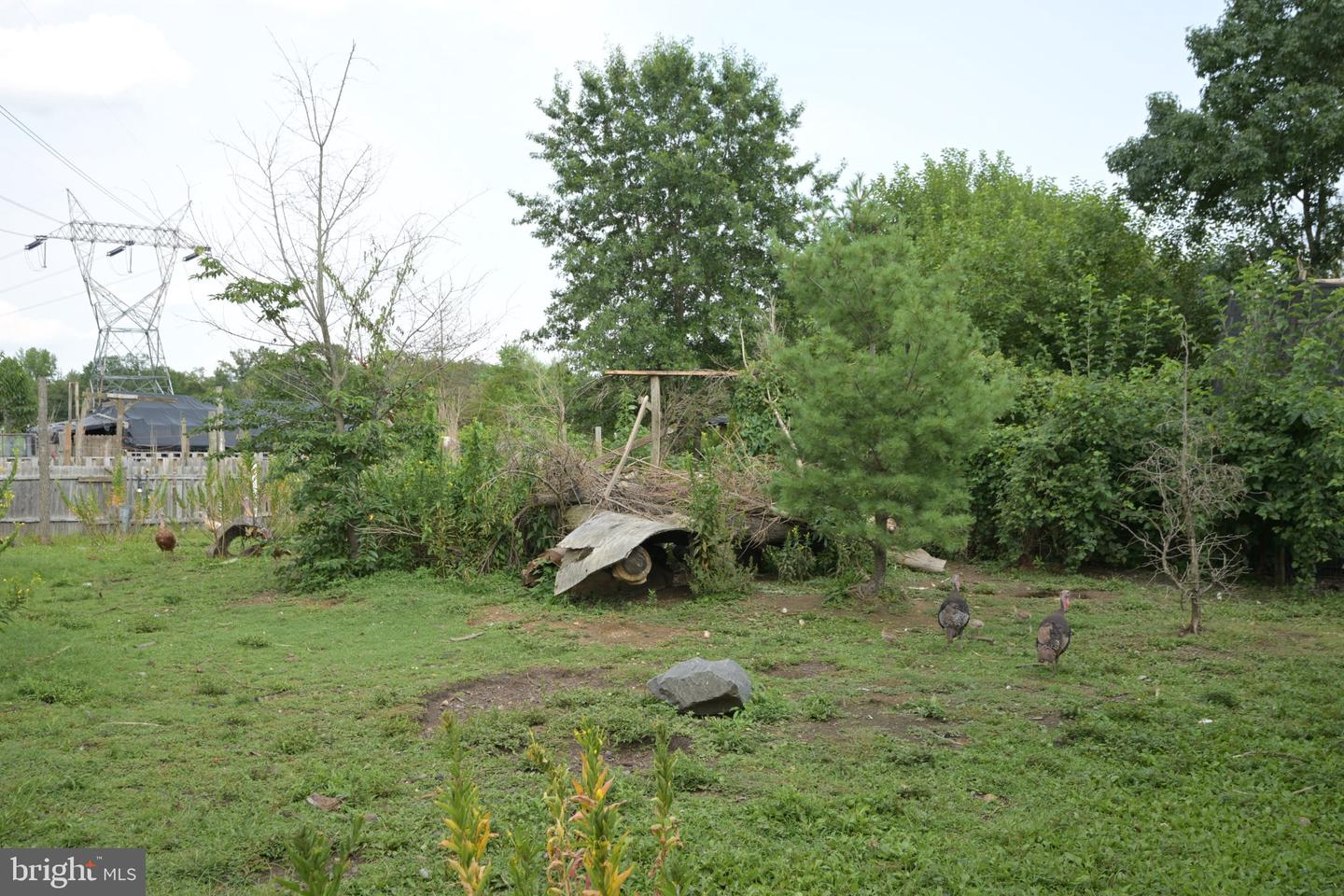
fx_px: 1120
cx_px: 672
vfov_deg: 43.6
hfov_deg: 61.9
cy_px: 448
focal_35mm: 30
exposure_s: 1/50
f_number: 11
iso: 125
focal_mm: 30
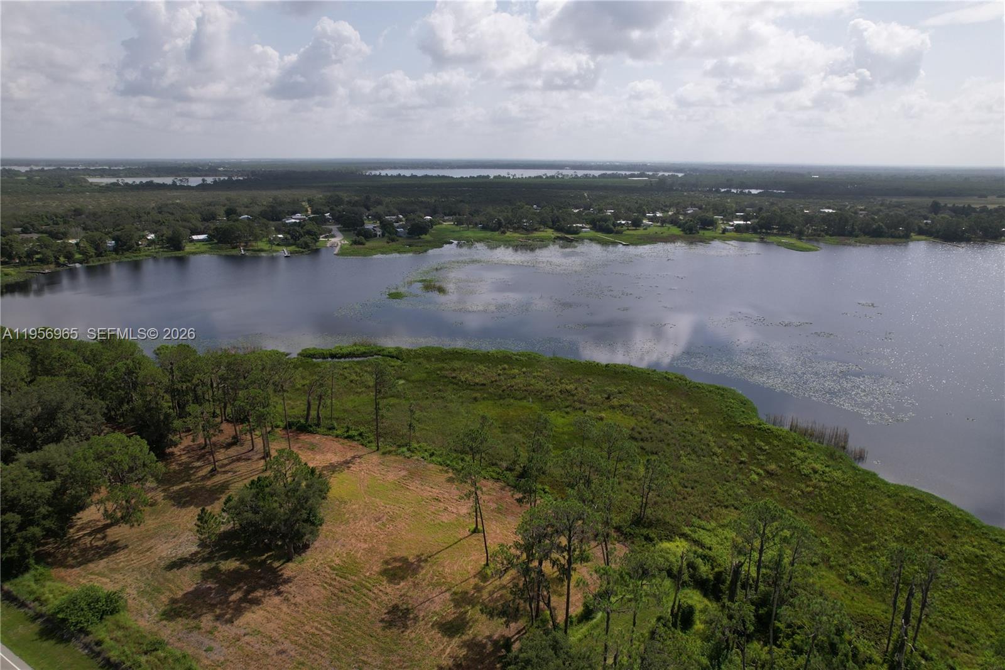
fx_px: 614
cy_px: 335
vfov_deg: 57.2
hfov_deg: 78.6
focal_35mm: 22
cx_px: 502
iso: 110
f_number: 2.8
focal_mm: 8.38
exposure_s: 1/100
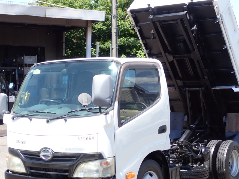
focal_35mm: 73
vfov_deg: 20.2
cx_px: 142
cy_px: 94
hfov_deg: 26.6
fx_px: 504
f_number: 4.5
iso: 100
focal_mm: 9.01
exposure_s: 1/200
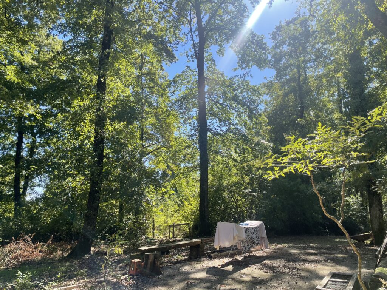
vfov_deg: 53.1
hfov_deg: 67.3
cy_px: 145
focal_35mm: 26
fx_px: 291
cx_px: 194
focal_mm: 4.2
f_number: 1.6
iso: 32
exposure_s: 1/875
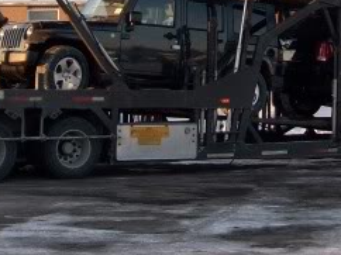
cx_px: 230
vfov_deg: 10.3
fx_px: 1368
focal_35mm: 139
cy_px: -123
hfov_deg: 14.2
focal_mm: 7.1
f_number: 3.2
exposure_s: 1/157
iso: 64
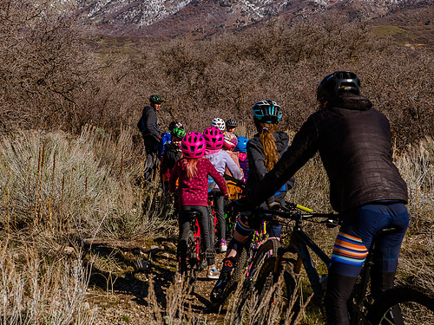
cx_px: 214
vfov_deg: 17.0
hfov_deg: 22.5
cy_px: 161
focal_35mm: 87
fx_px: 1091
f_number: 10
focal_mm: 78
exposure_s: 1/500
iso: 200
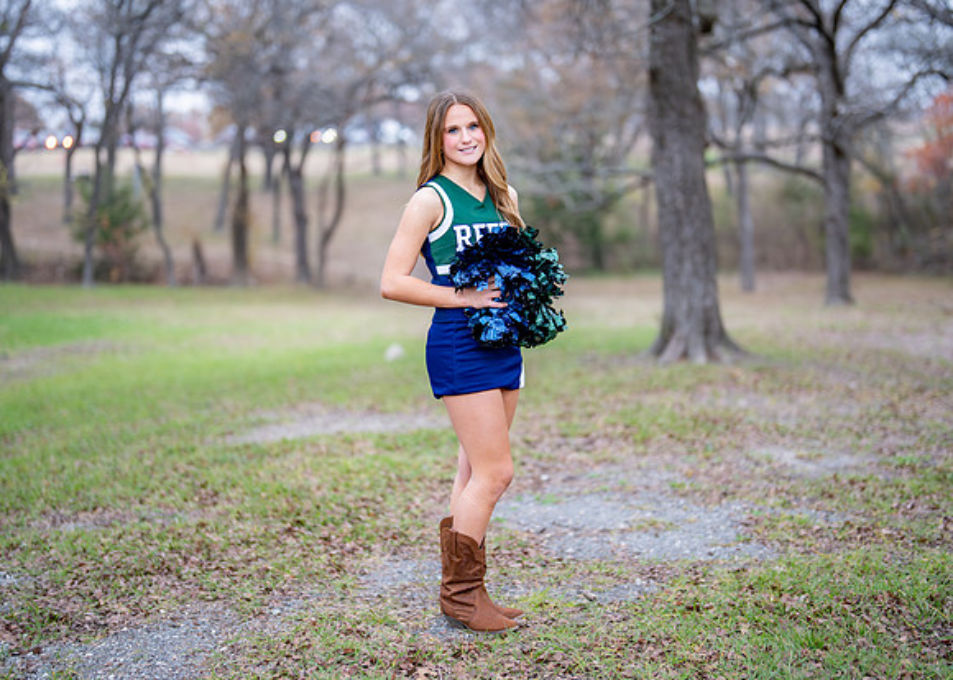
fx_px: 1523
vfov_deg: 25.2
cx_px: 480
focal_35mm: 56
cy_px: 318
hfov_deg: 34.7
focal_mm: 50
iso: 800
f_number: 1.2
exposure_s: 1/500
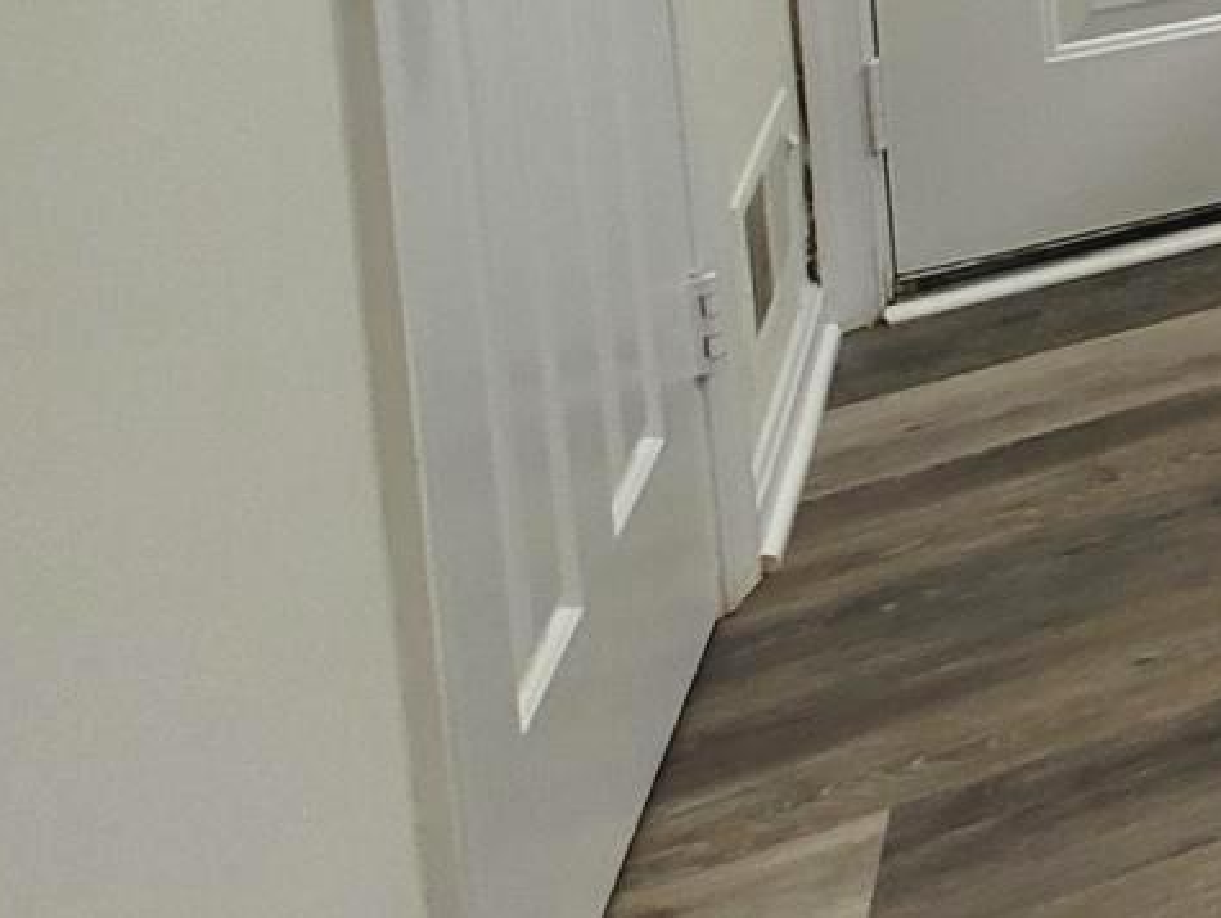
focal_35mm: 56
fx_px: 1977
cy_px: -720
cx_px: 2442
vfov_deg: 19.6
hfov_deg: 19.3
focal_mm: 2.2
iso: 100
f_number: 2.2
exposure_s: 1/60
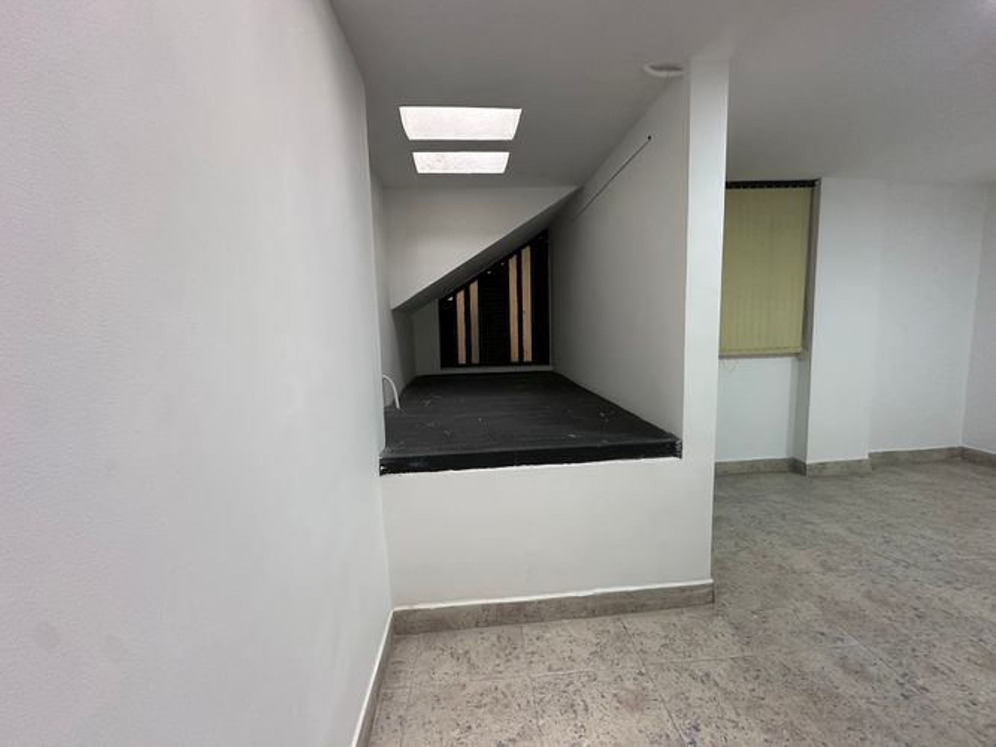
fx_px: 403
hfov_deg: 102.1
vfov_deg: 85.7
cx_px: 498
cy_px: 374
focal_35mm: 14
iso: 320
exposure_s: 1/120
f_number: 2.2
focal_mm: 2.22
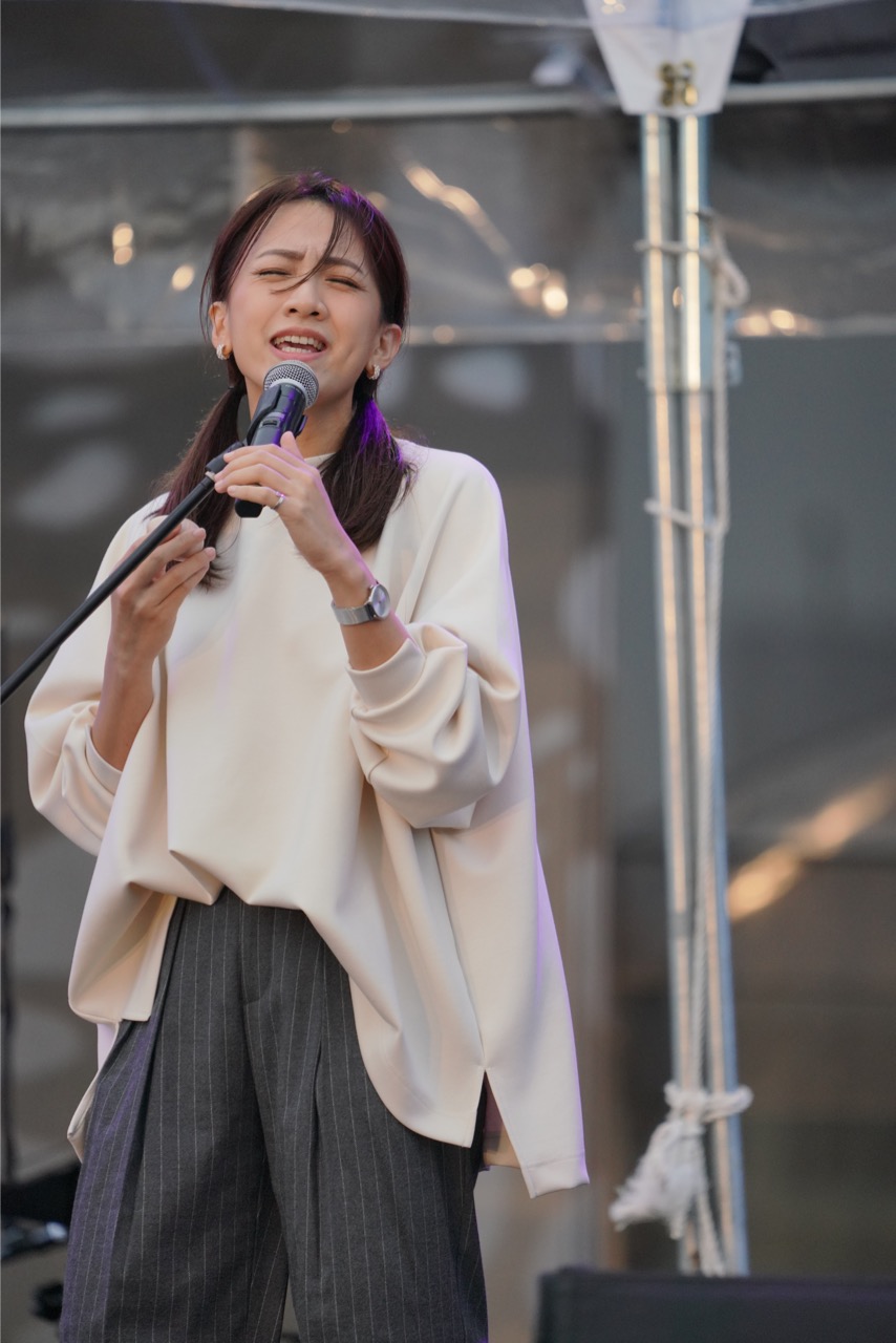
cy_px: 672
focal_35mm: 400
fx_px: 14924
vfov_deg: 5.2
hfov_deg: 3.4
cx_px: 448
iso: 2000
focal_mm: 400
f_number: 5.6
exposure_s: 1/1000
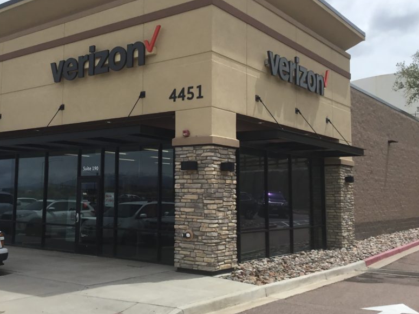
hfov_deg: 45.4
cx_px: 156
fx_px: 496
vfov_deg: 35.1
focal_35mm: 41
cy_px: 141
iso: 25
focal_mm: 3.3
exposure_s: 1/2037
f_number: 2.4
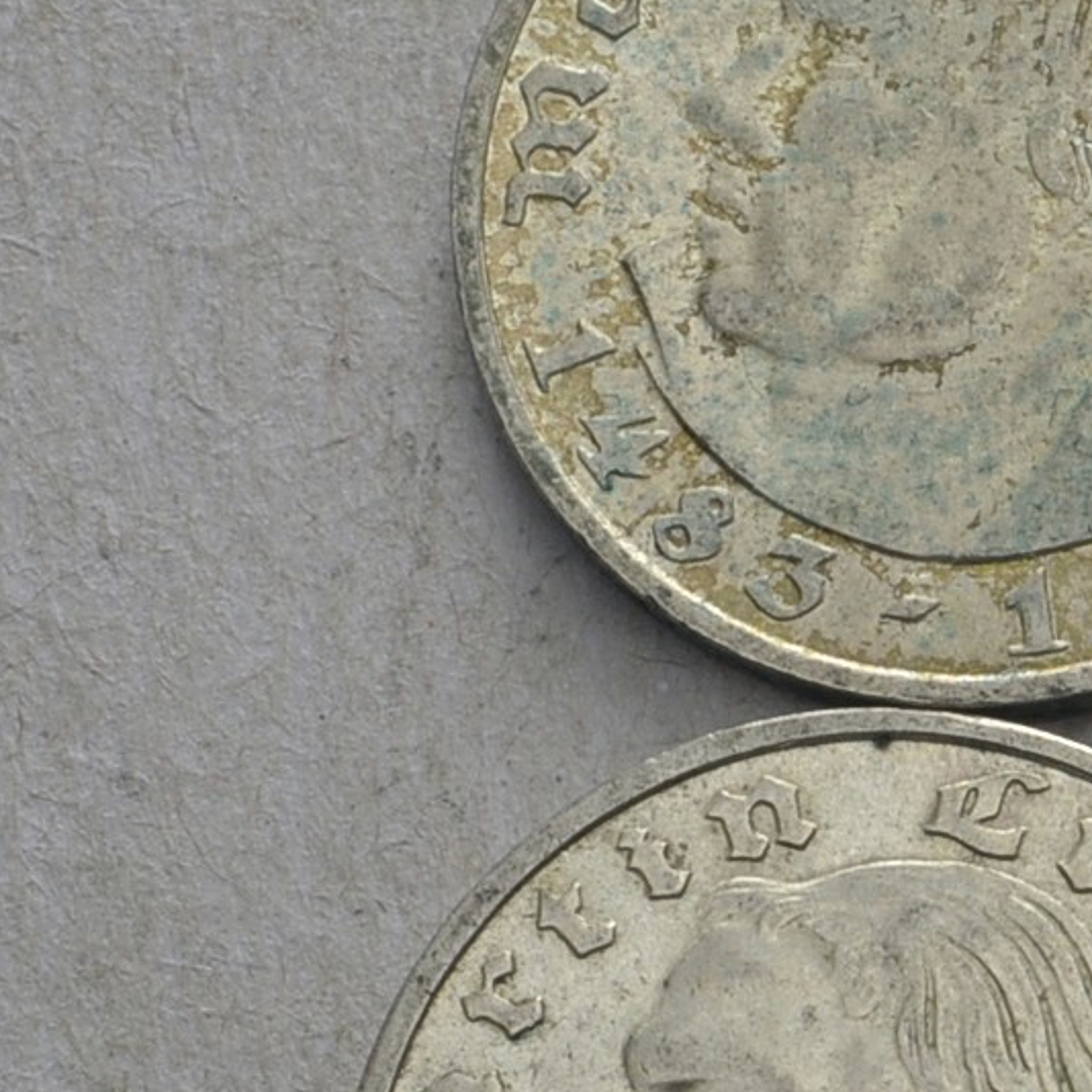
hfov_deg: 7.3
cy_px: 1325
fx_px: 8387
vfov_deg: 7.4
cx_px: 1906
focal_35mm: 235
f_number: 14
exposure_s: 1/250
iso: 400
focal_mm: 40
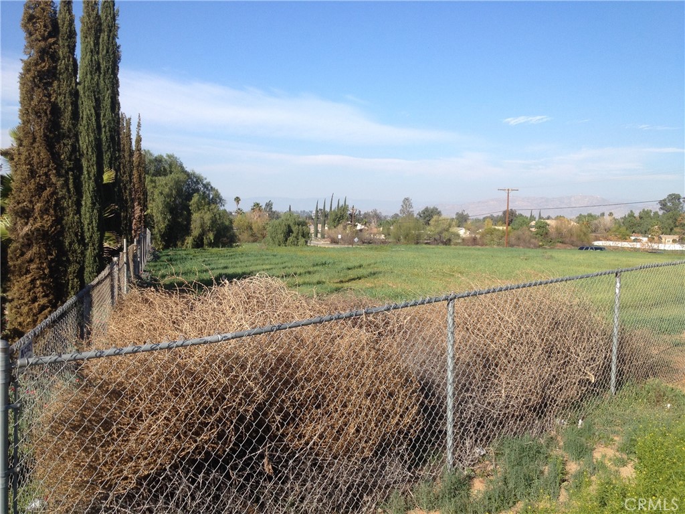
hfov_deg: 52.6
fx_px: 693
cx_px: 342
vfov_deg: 40.7
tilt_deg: -5.9
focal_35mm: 35
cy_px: 257
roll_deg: -1.1
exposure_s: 1/1314
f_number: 2.4
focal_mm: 4.28
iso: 50
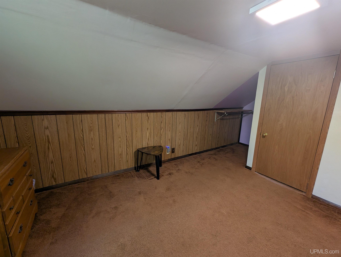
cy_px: 128
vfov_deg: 90.1
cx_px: 170
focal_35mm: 13
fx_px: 128
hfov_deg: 106.1
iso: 120
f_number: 2.2
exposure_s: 1/24
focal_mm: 1.95
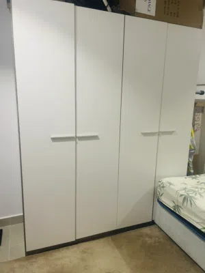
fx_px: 205
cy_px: 136
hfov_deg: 53.1
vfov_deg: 67.3
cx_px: 102
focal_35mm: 26
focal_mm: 5.7
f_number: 1.5
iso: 100
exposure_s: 1/50
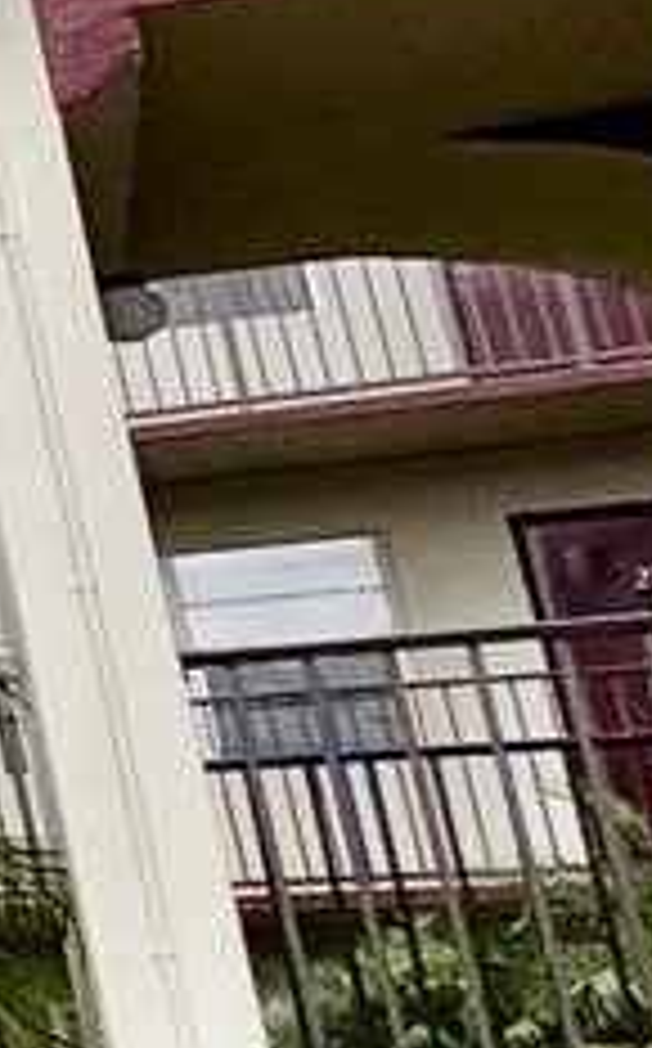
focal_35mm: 102
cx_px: -2666
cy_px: 486
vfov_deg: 20.4
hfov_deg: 6.3
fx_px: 2909
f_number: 2.2
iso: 64
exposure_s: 1/531
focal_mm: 2.22
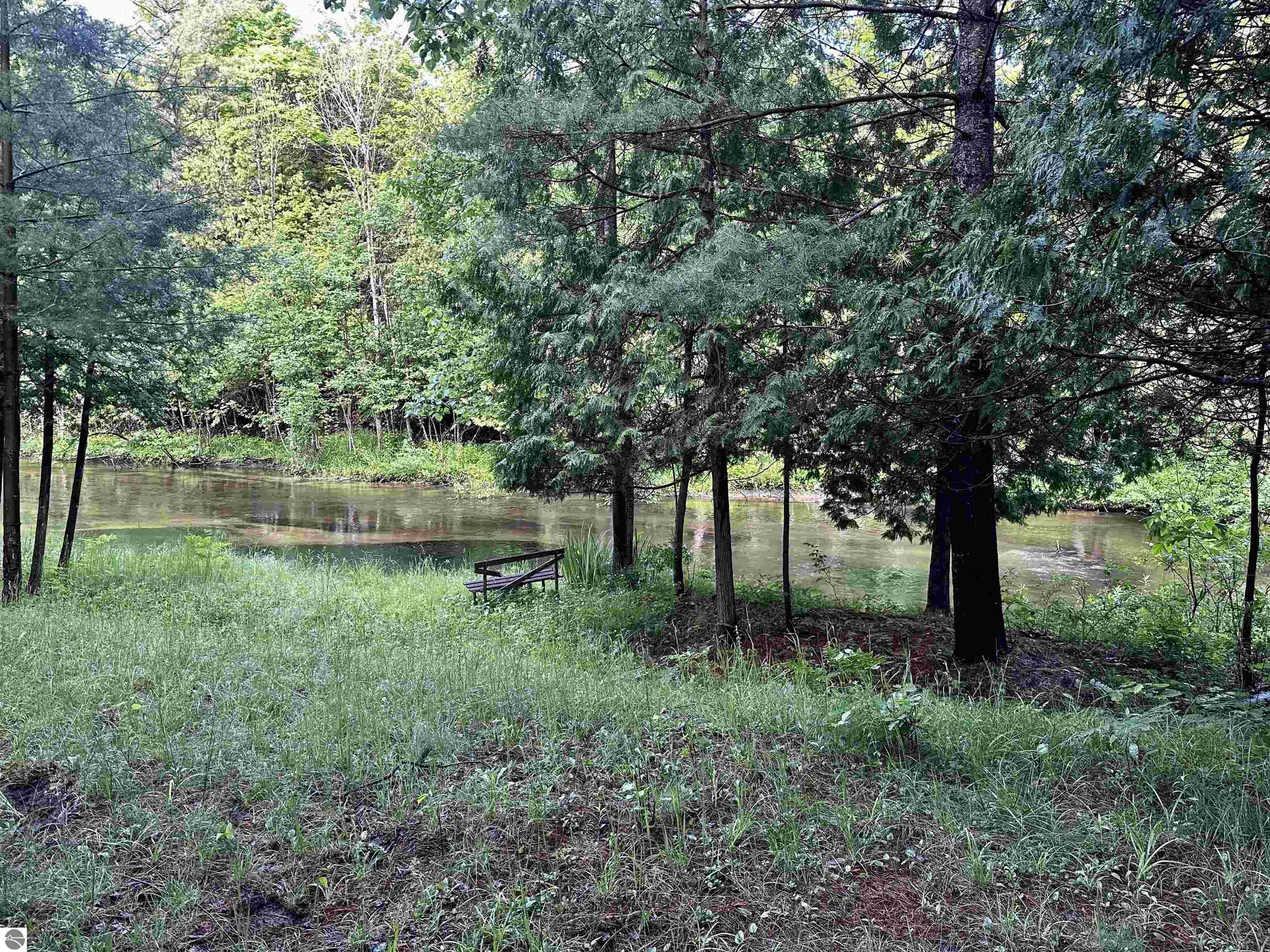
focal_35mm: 24
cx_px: 635
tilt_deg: -4.1
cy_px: 476
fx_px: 881
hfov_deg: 71.6
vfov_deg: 56.8
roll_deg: -2.5
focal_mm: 6.86
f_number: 1.78
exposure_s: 1/103
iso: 250
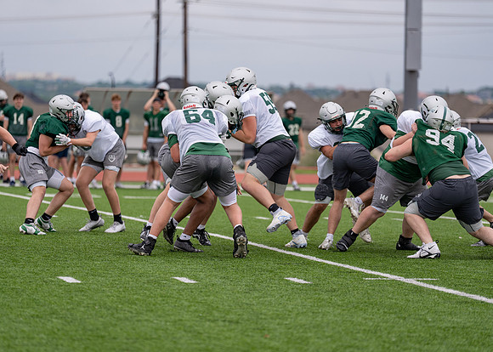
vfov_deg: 7.9
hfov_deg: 11.0
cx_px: 246
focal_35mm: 183
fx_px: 2562
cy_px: 176
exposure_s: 1/3200
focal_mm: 168
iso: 200
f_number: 2.8
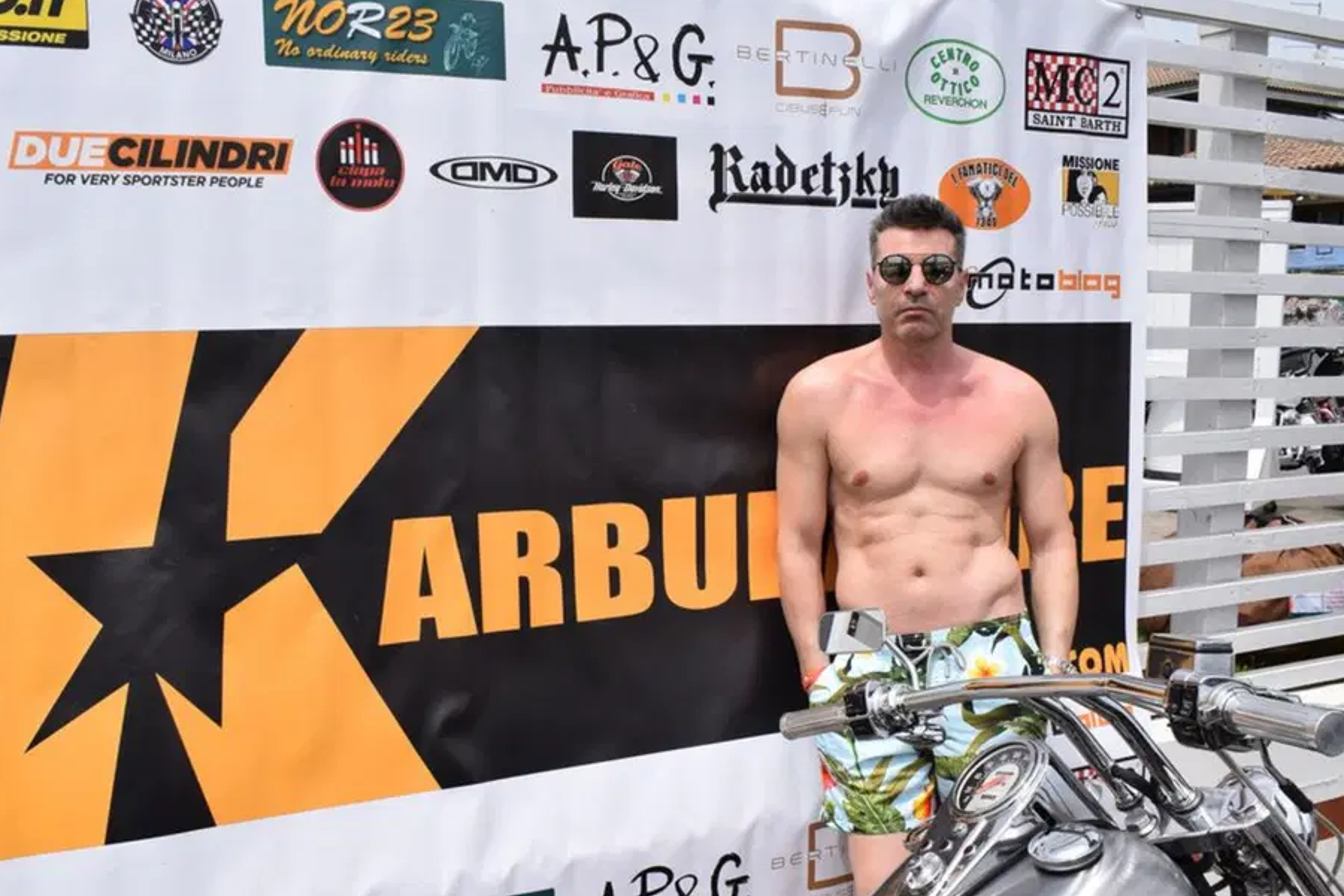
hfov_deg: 53.0
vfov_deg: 36.6
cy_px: 564
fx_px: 1344
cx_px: 591
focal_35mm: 36
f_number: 10
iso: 200
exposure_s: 1/400
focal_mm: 18
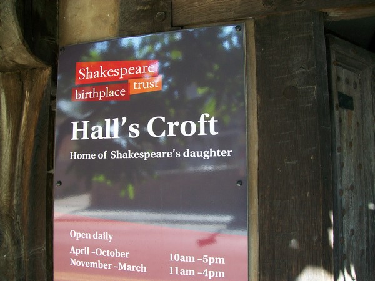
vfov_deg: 41.8
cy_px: 140
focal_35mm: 34
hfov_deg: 54.0
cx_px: 188
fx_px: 368
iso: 82
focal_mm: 6.1
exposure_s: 1/60
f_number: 2.7
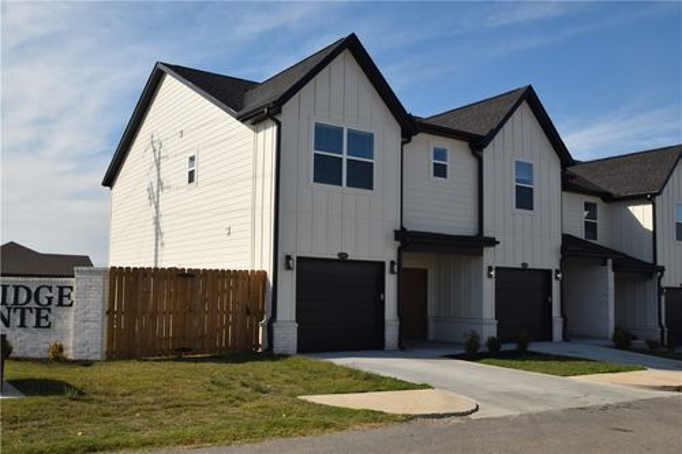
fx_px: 625
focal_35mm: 33
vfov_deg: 39.9
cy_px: 227
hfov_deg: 57.2
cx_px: 341
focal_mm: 22
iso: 100
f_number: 10
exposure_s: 1/200
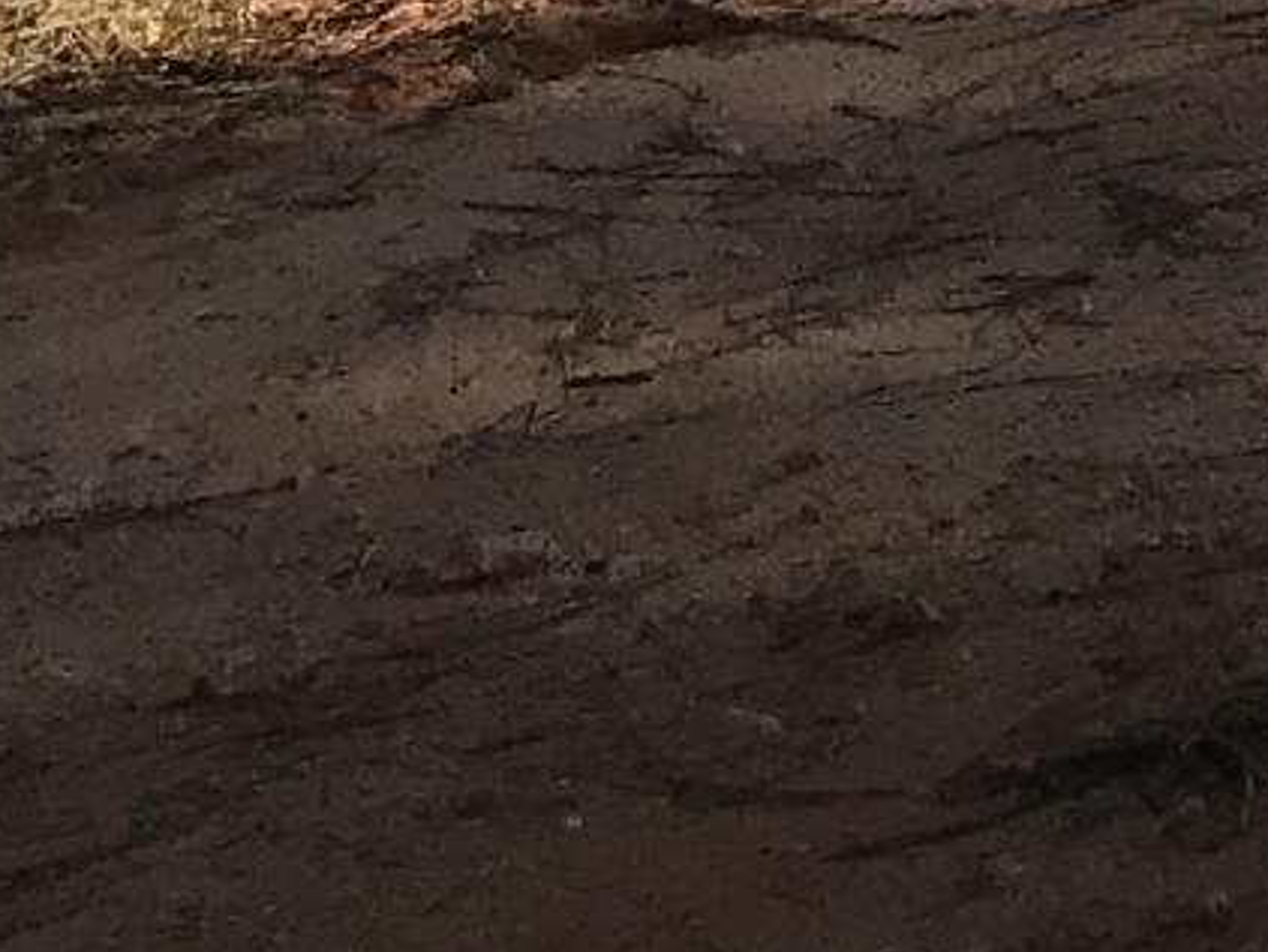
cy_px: -2171
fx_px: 7294
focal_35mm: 199
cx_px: 3173
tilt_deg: -0.3
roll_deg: +0.0
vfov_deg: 6.6
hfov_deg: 8.9
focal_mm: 3.99
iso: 20
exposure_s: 1/2083
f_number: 1.8
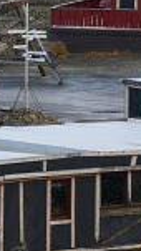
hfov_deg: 2.1
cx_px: -41
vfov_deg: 3.6
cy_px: -19
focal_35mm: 591
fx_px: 3926
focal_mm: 85
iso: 200
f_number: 8
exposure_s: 1/60
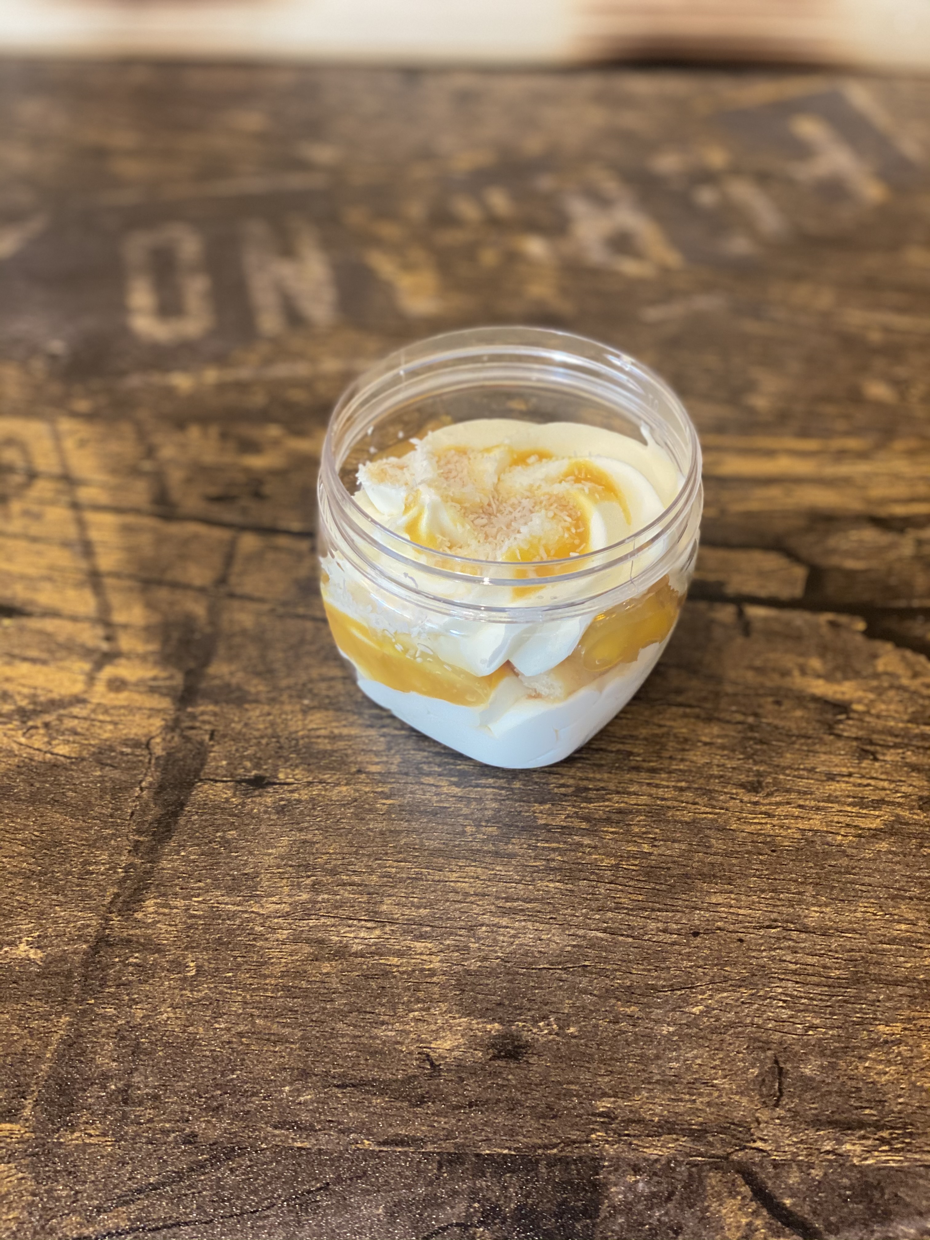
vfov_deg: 36.8
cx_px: 465
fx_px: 1863
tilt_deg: -45.5
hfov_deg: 28.0
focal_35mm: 52
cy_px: 620
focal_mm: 6
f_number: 2
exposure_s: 1/33
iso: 160
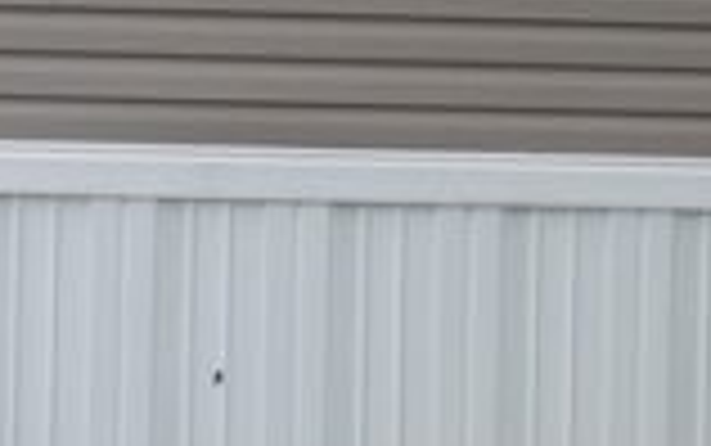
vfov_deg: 4.5
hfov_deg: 7.0
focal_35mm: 290
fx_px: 5623
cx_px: -634
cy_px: -171
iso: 125
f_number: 3.8
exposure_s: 1/80
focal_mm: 9.7
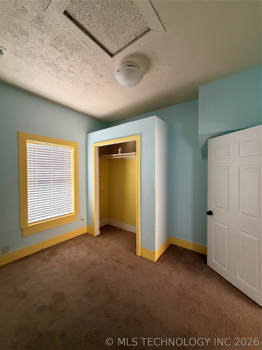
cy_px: 175
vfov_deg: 102.1
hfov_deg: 85.7
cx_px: 131
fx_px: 141
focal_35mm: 14
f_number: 2.2
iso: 640
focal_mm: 2.22
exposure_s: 1/60
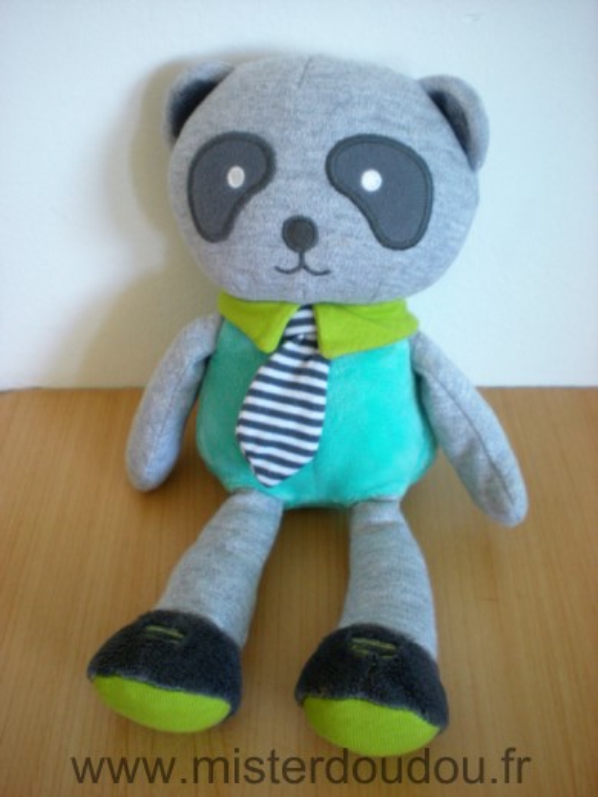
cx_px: 299
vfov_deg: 49.0
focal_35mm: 38
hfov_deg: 37.7
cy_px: 398
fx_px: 875
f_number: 3.1
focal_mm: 6.3
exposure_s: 1/23.5
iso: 200
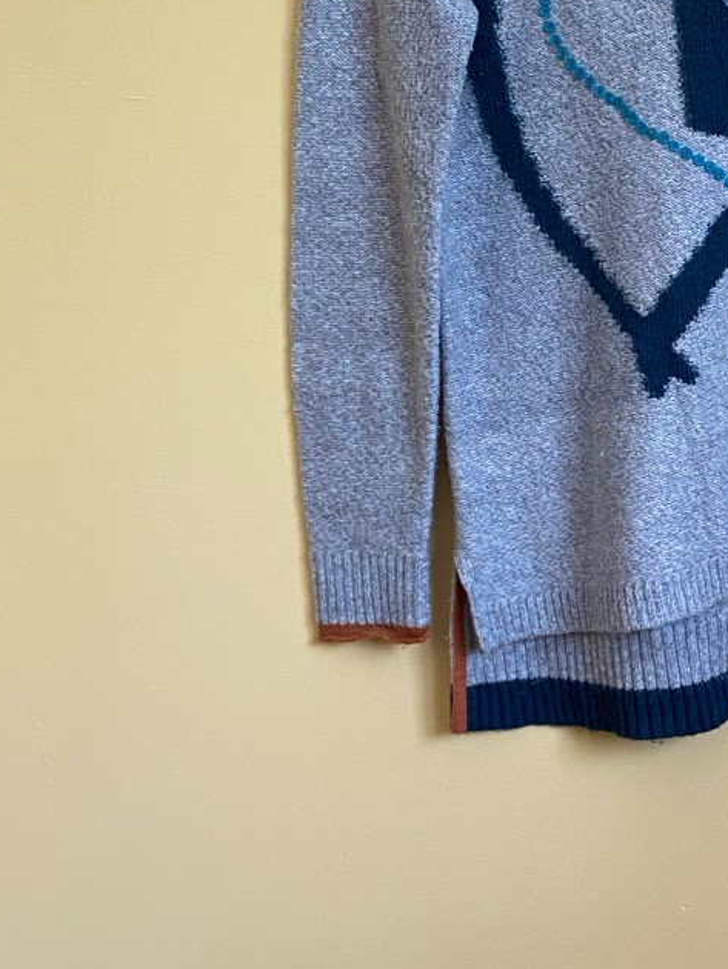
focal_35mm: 66
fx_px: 1849
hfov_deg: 21.1
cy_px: 508
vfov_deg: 29.4
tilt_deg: -9.2
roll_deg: -0.4
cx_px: 808
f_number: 1.8
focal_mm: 4.25
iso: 125
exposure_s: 1/89
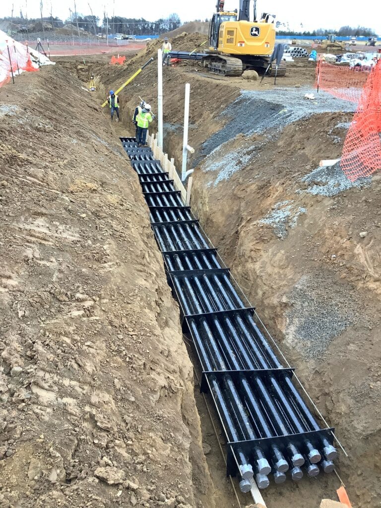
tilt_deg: -23.3
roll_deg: -1.6
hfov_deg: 45.4
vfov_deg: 58.4
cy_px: 254
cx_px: 190
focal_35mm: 31
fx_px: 455
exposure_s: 1/120
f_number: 2.4
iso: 80
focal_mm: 3.3
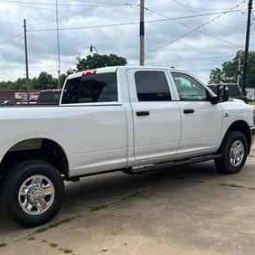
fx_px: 342
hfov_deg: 40.3
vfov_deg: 40.5
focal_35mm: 41
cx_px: 80
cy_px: 166
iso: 50
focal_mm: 5.7
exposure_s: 1/3968
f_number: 1.5
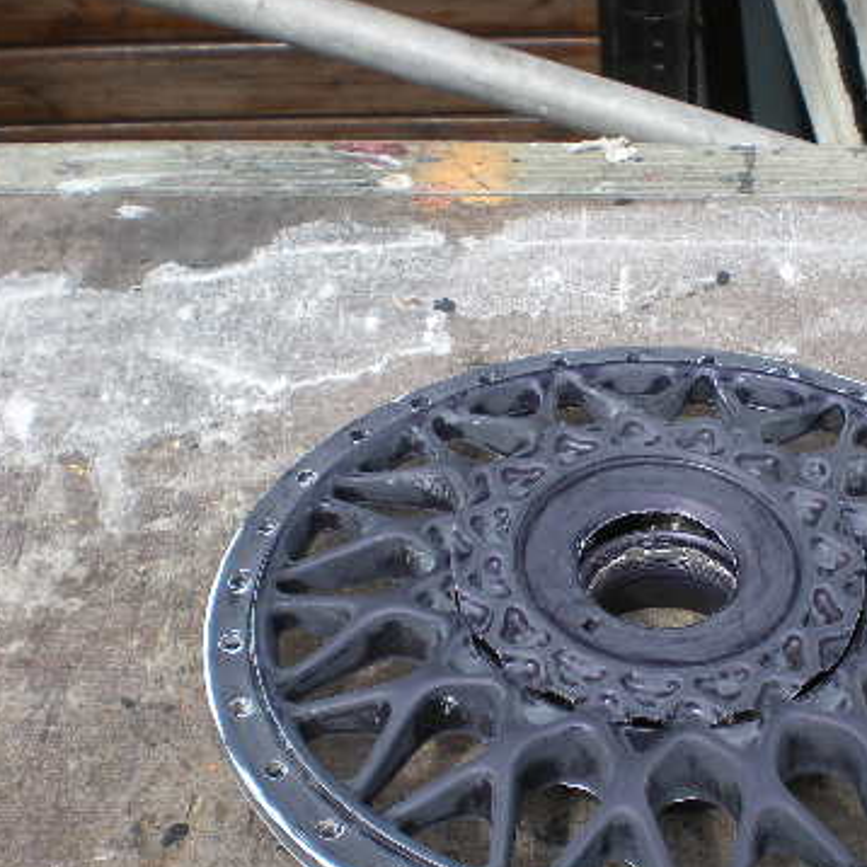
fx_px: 1700
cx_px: 644
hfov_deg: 28.2
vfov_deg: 28.4
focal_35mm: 60
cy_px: 569
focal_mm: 6.3
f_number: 4.6
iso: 64
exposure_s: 1/251
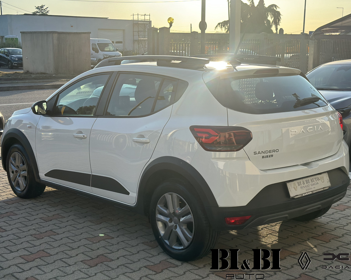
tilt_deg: -9.8
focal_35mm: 52
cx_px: 164
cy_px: 141
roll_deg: -0.2
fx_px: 540
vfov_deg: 29.1
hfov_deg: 36.0
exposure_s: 1/3597
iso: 100
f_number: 1.78
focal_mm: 6.86
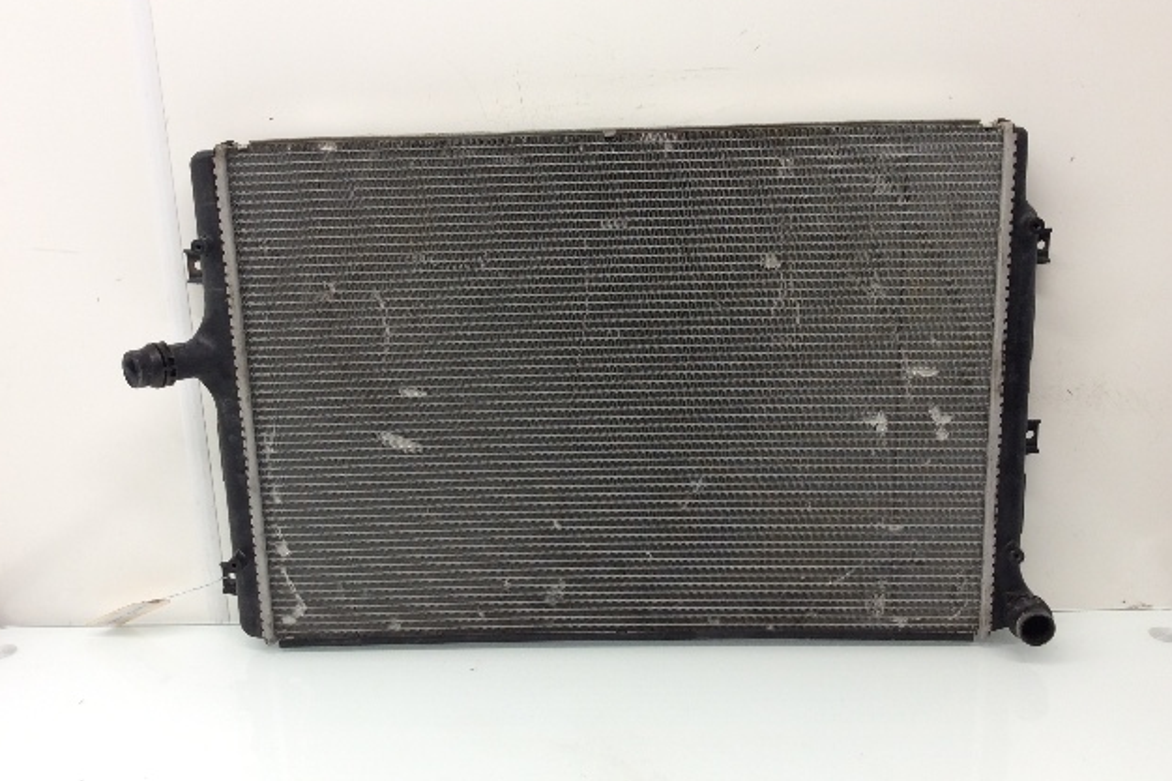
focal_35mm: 34
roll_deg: +2.4
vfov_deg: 38.8
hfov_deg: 55.8
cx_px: 593
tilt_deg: -15.4
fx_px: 1107
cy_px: 360
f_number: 2.4
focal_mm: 3.3
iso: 40
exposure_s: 1/30
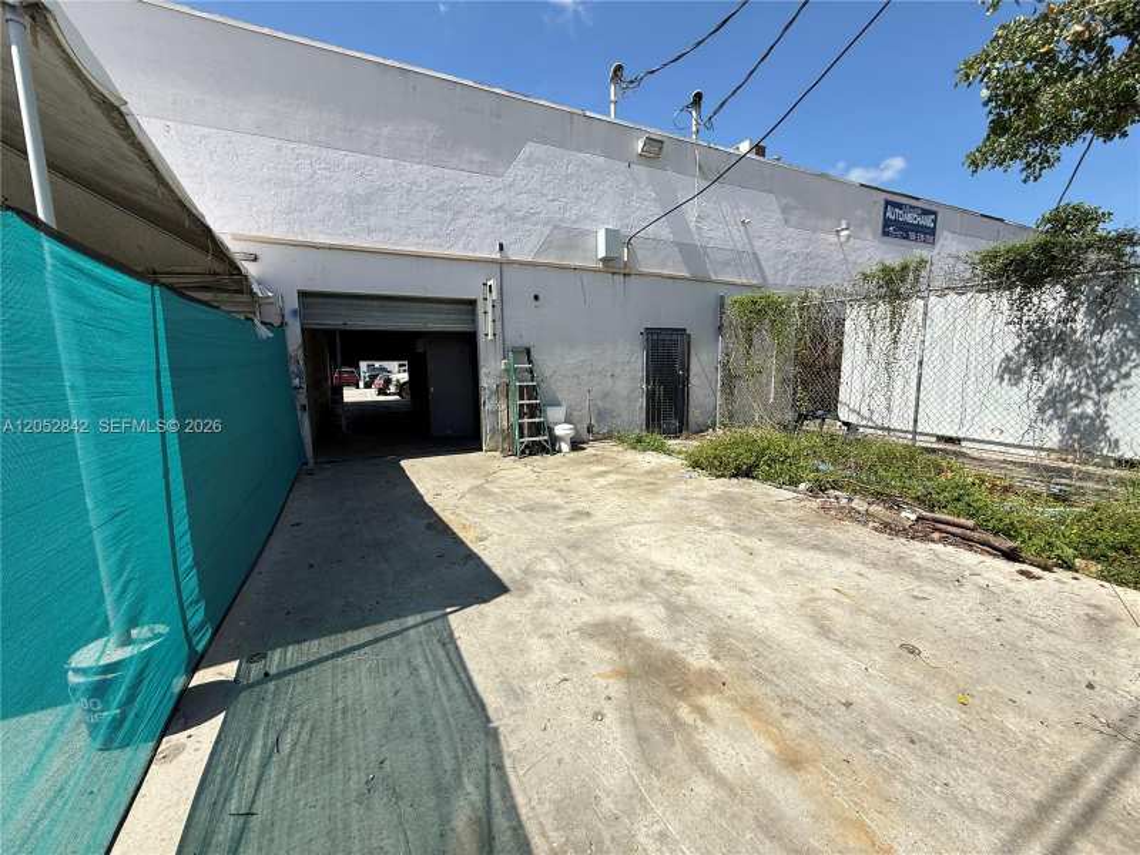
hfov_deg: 102.1
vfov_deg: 85.7
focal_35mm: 14
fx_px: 461
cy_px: 428
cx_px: 570
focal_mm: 2.22
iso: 50
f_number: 2.2
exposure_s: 1/1848
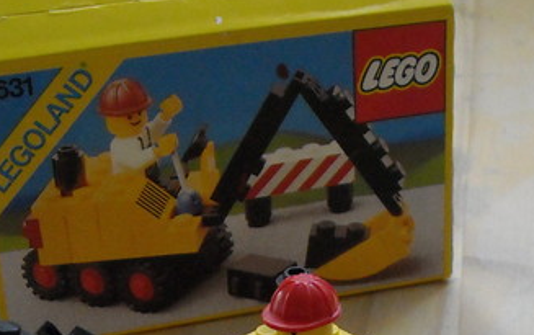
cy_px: 437
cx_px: 392
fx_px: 1486
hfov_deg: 20.2
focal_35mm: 102
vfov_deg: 12.5
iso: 336
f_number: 2.8
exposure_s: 1/228
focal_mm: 5.7
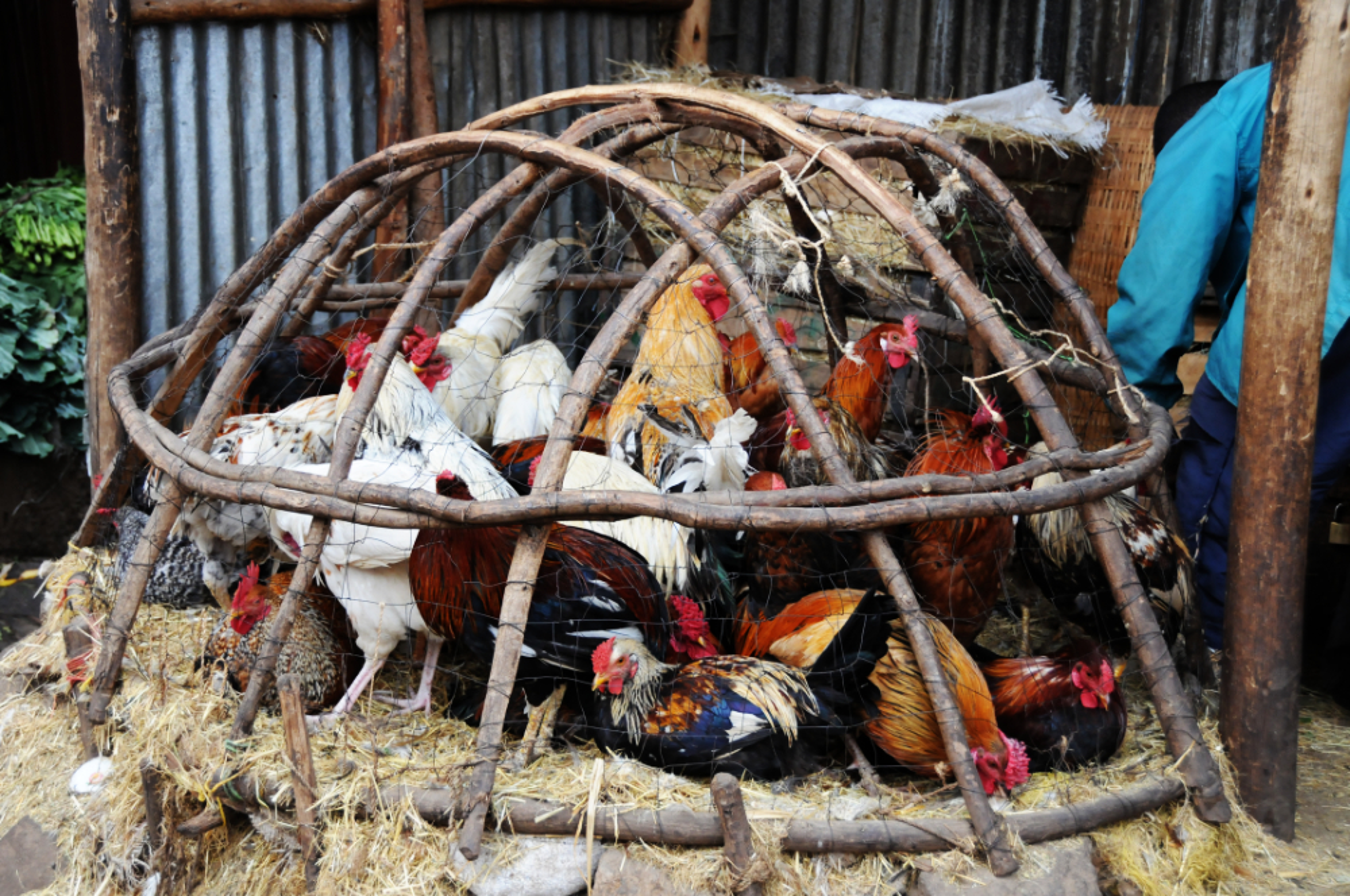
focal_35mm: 57
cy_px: 448
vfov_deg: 23.7
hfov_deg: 35.1
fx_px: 2135
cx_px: 675
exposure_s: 1/1000
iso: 800
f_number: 4.5
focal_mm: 38
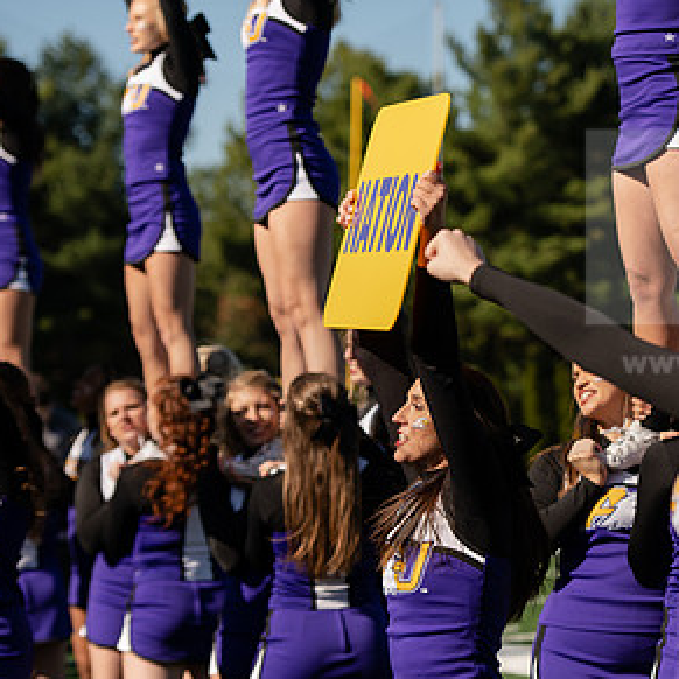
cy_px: 412
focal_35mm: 161
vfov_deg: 10.9
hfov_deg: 10.8
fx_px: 3573
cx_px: 516
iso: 160
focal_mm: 95
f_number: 4
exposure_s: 1/2000
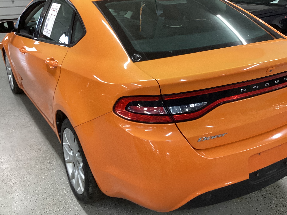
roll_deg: -1.3
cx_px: 160
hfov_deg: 48.9
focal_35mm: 38
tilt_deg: -22.5
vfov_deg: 37.7
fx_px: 315
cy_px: 96
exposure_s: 1/50
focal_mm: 3.3
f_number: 2.4
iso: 250
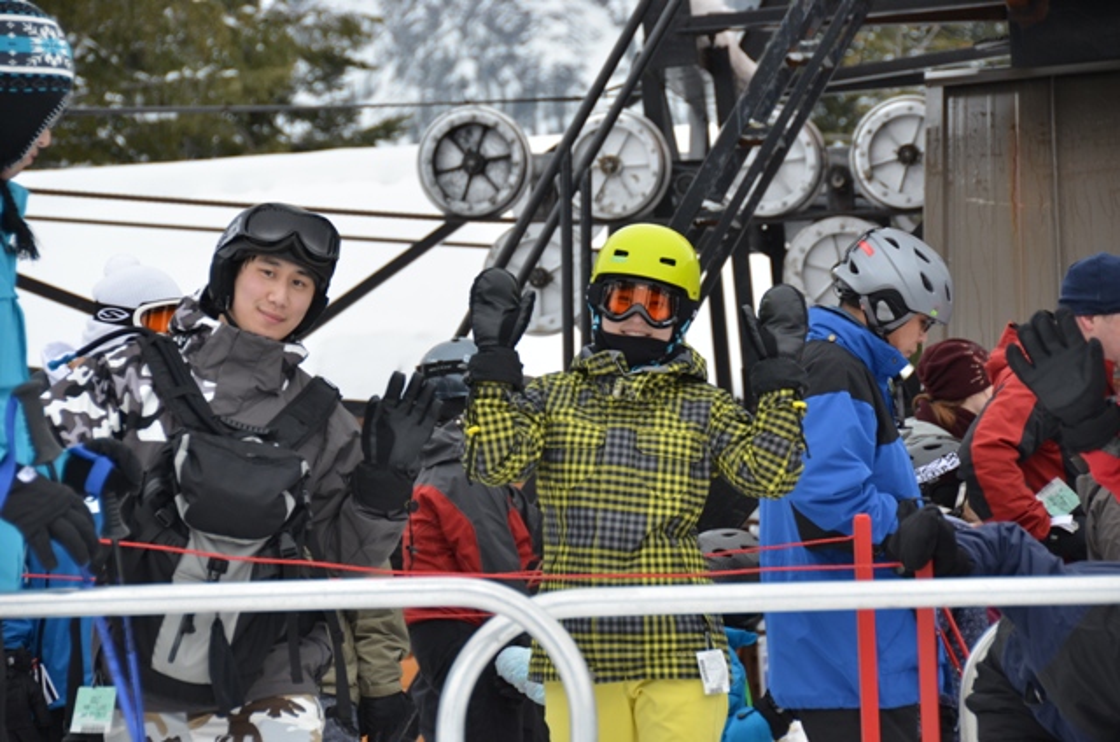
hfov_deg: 13.1
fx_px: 4890
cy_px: 371
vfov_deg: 8.7
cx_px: 560
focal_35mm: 158
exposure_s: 1/125
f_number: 5.3
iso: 400
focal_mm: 105
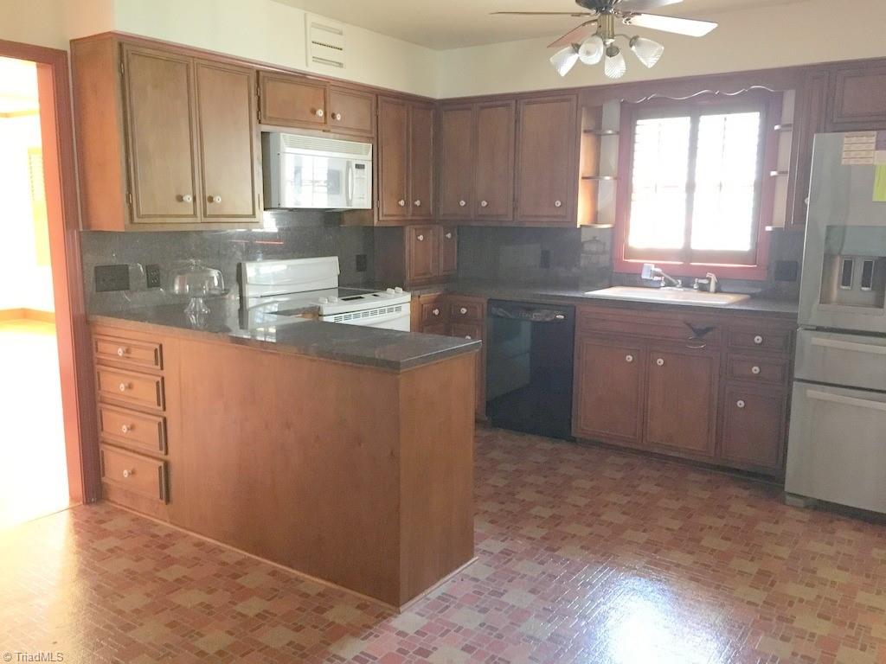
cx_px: 443
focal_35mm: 29
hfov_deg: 61.7
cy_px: 332
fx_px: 742
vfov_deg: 48.2
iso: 250
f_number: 2.2
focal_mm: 4.15
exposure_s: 1/15
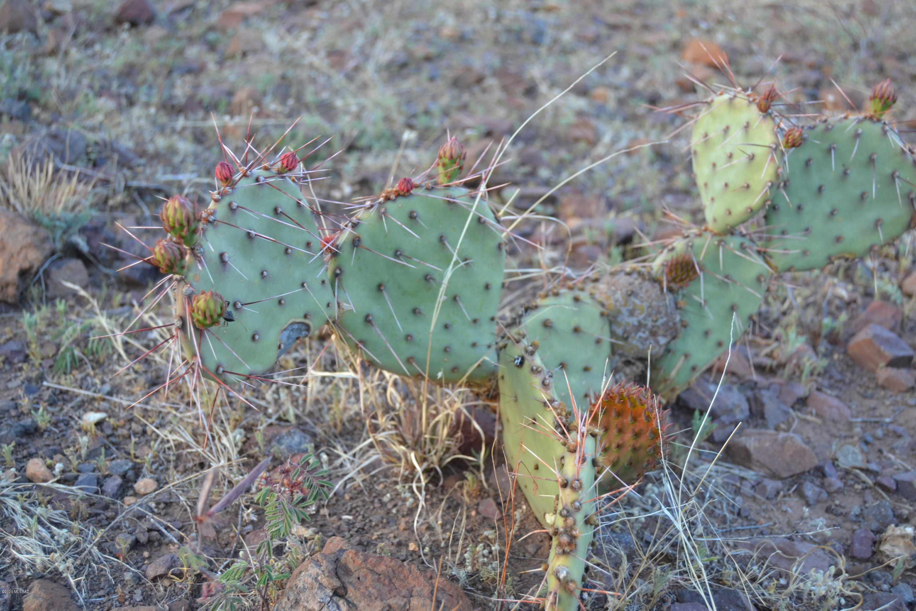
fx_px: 1183
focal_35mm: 46
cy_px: 306
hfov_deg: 42.3
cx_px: 458
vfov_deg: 28.9
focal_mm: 31
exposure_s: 1/80
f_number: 4.2
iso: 400
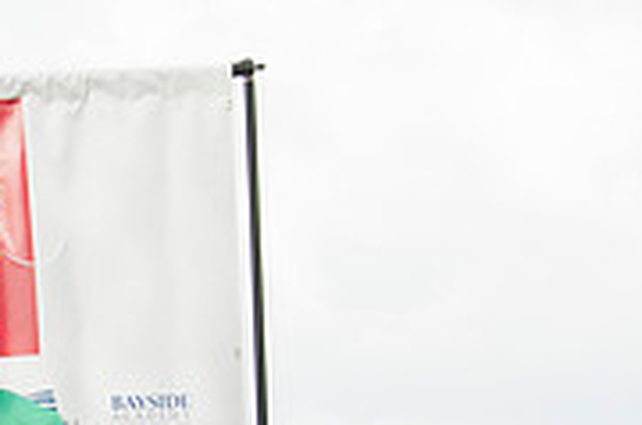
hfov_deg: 15.2
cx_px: -296
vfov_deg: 10.5
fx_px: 2241
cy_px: 630
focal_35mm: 126
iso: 250
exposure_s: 1/200
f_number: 9
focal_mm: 26
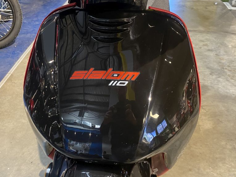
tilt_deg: -36.2
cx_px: 114
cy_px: 99
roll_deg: -1.5
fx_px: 245
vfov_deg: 39.6
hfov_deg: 51.4
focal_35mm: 36
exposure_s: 1/50
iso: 320
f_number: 1.8
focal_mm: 4.25
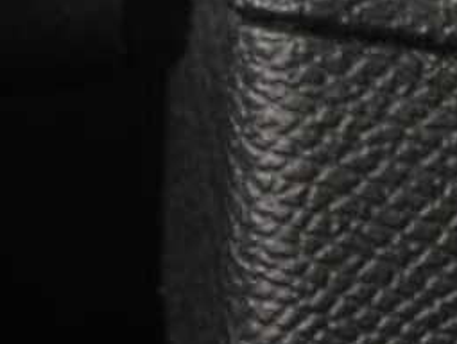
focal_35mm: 295
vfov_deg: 5.0
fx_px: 3900
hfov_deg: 6.4
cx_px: -660
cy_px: -188
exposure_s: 1/30
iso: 140
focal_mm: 8.5
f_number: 3.2
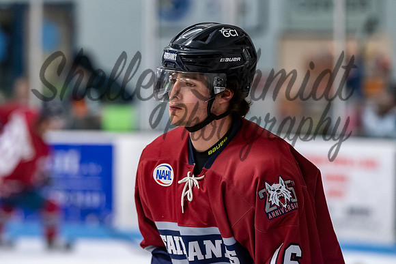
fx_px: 3134
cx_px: 173
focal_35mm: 285
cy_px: 112
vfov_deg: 4.8
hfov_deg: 7.2
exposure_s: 1/800
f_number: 3.2
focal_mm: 165
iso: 2000
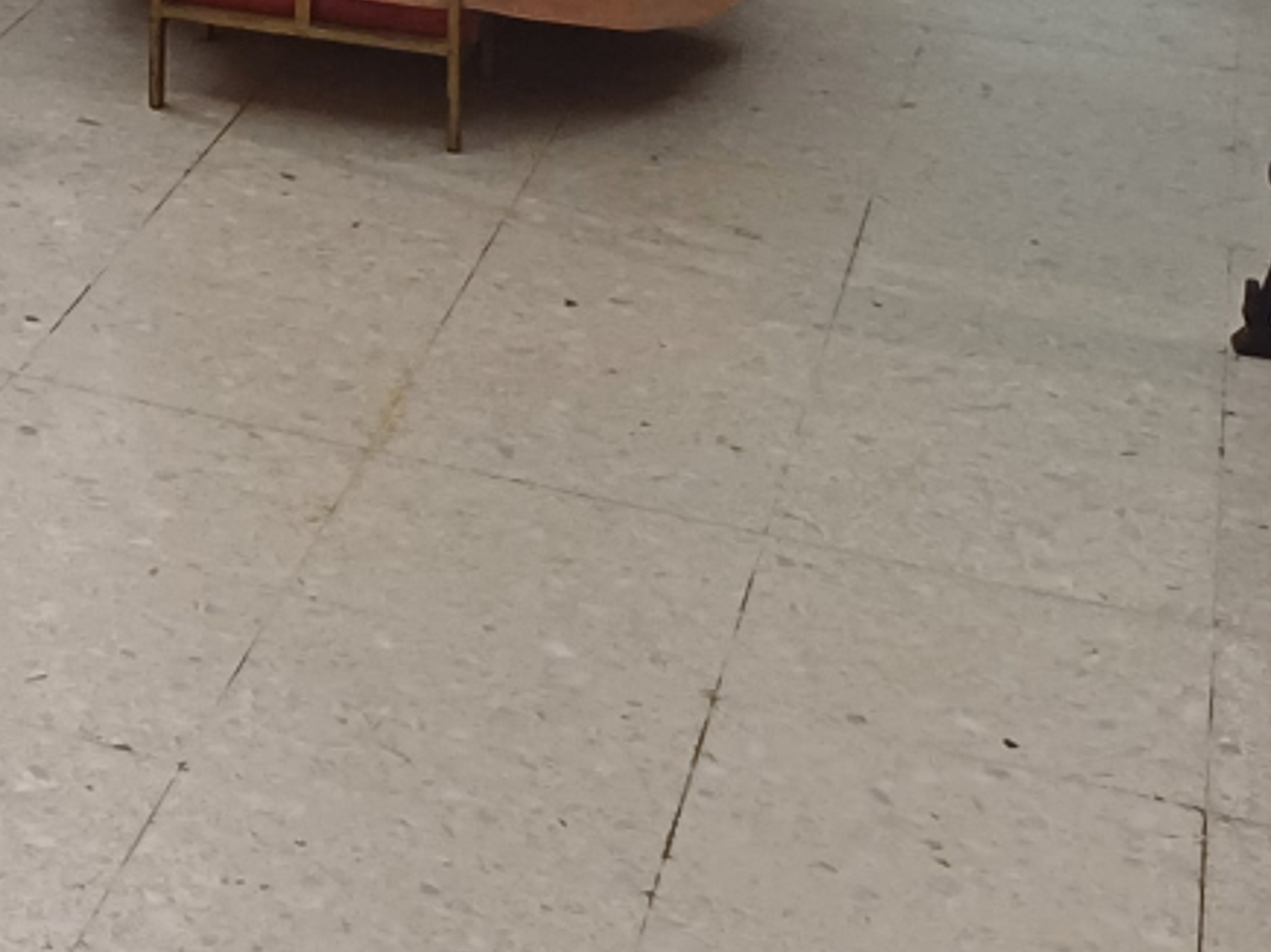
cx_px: -1023
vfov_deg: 14.3
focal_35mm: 92
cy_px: -718
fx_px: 3377
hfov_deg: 17.3
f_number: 1.8
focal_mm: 4.65
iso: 400
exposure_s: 1/33
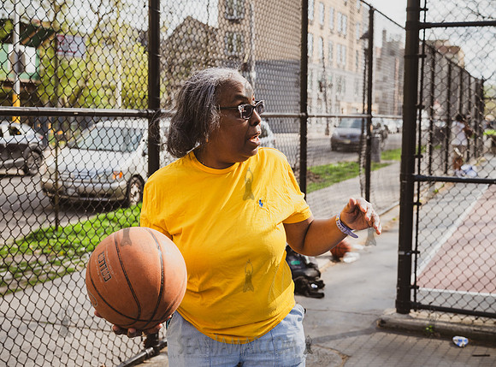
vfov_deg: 29.6
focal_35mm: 49
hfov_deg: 39.3
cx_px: 206
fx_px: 693
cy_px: 174
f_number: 4.5
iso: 200
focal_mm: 43
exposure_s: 1/500
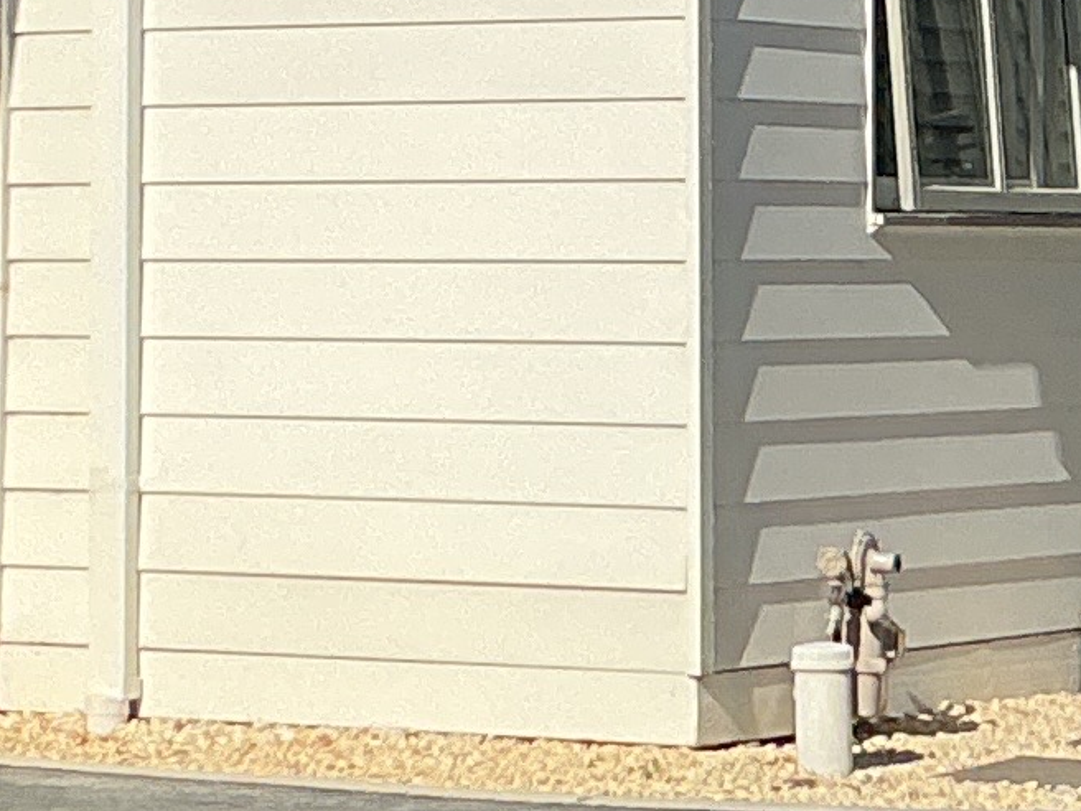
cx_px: 629
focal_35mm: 172
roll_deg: +1.0
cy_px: -170
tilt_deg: +3.6
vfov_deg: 8.5
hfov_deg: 11.5
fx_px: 5371
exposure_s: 1/2058
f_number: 1.8
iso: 25
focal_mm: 3
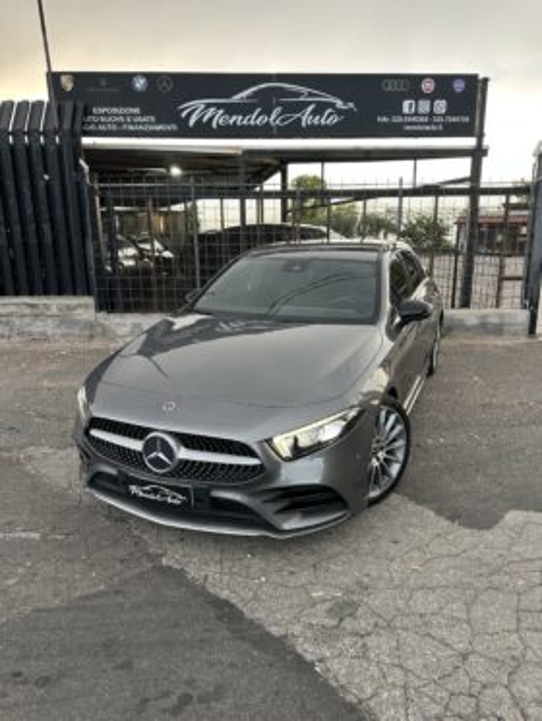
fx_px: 501
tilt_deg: -13.7
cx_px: 271
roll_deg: +1.0
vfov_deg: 71.6
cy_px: 360
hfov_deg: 56.8
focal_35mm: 24
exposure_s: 1/100
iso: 80
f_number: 1.78
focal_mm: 6.86
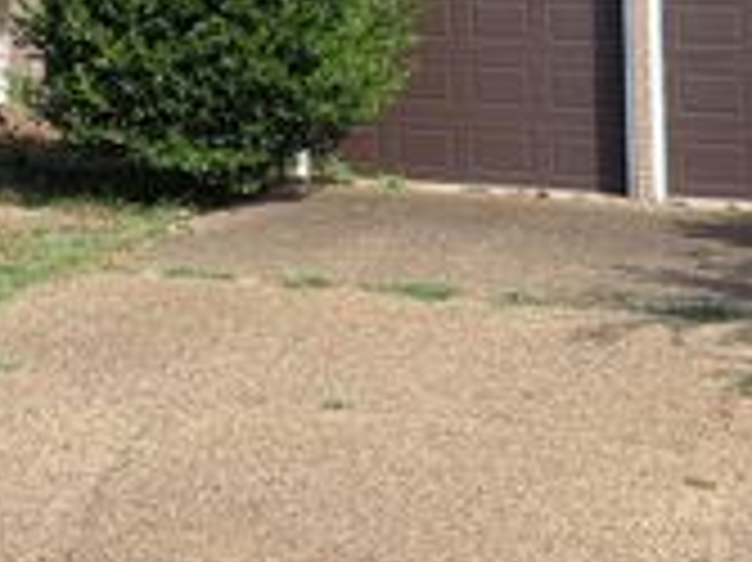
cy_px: -187
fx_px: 1563
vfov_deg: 18.8
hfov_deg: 26.9
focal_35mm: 72
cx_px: 239
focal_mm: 6.76
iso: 80
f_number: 1.78
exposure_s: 1/2053
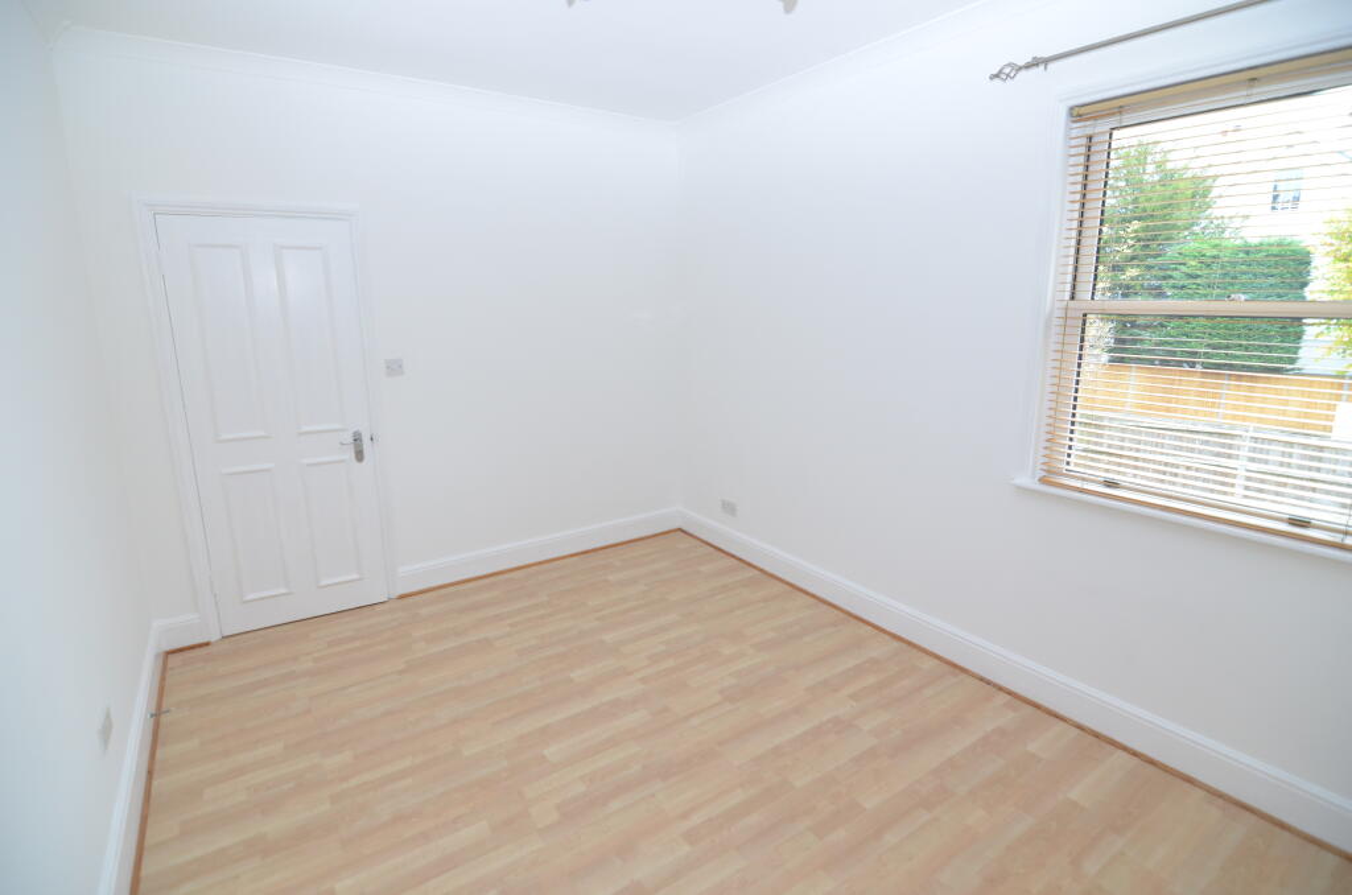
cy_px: 448
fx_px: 618
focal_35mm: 16
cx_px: 676
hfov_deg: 95.1
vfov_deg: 71.8
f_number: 3.5
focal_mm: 11
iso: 800
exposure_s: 1/50
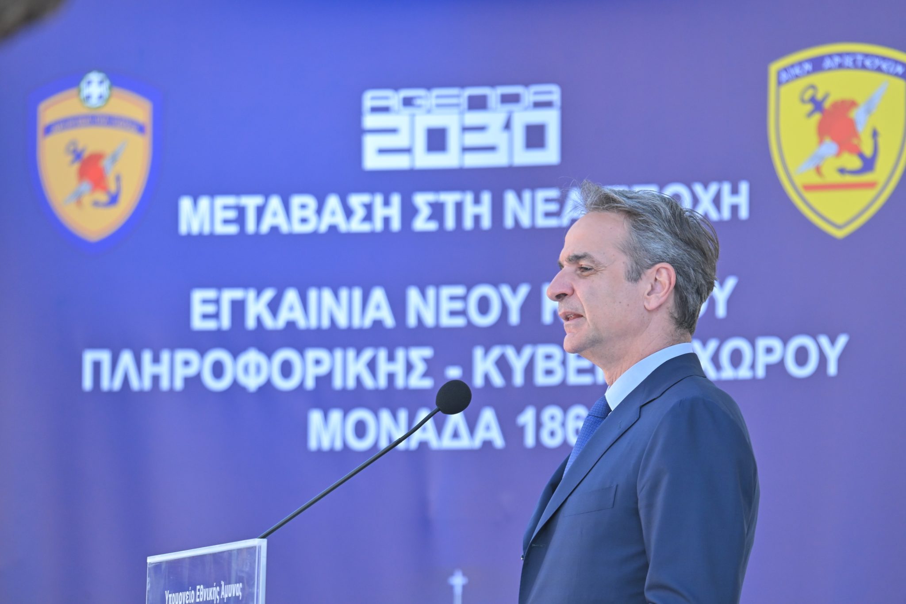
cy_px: 302
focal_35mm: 470
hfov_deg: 4.4
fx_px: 11827
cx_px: 453
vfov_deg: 2.9
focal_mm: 470
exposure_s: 1/400
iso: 1400
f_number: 6.3
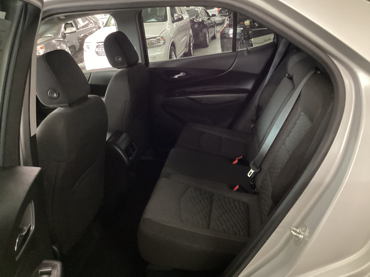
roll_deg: +5.3
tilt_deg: -23.3
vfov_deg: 45.4
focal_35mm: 31
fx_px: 331
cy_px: 138
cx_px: 185
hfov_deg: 58.4
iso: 320
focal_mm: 3.3
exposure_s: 1/30
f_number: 2.4
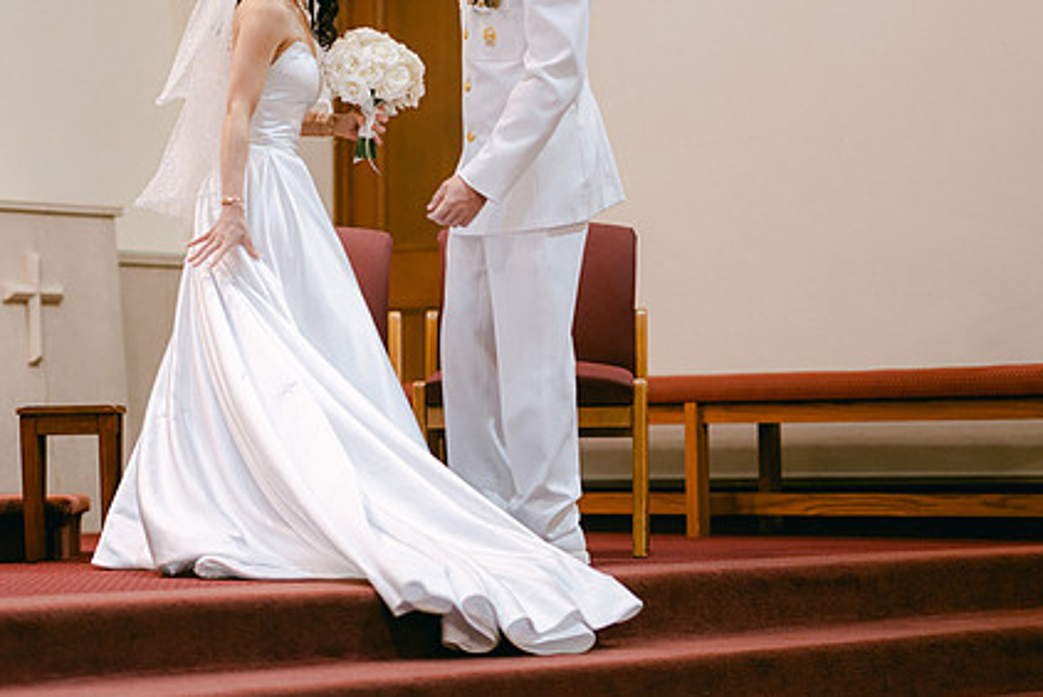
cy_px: 221
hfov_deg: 17.3
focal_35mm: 118
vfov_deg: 11.6
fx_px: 3421
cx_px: 402
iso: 450
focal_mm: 85
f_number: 1.8
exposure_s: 1/125
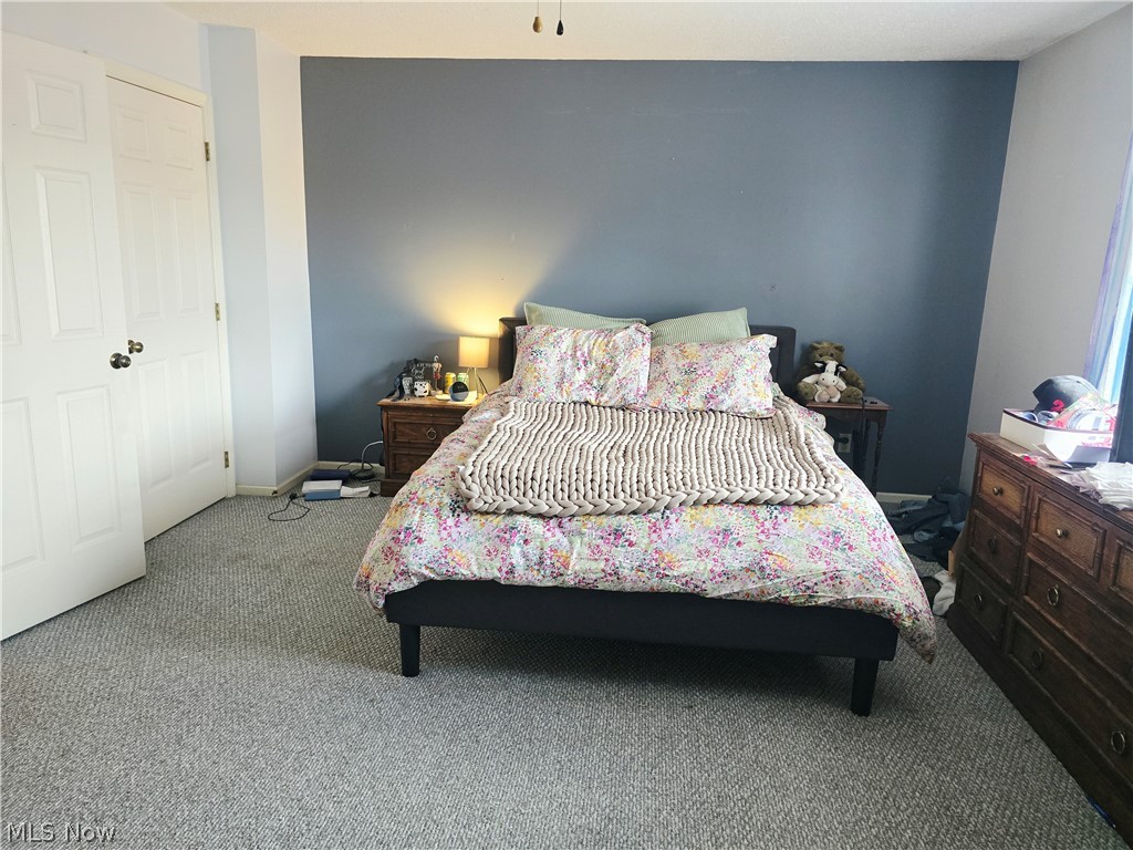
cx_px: 566
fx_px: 753
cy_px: 425
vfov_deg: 58.9
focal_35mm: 23
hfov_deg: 73.9
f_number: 1.7
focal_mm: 6.3
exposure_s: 1/120
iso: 1000
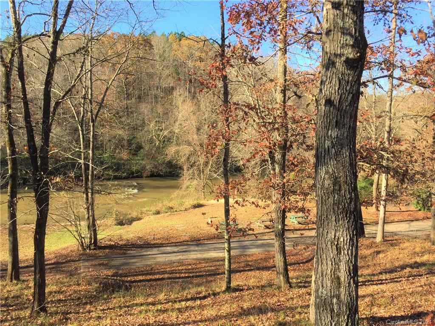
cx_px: 218
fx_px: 364
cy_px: 163
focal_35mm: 29
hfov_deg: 61.7
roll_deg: -2.8
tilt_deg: -9.6
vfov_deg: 48.2
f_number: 2.2
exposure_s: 1/599
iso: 32
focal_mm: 4.15
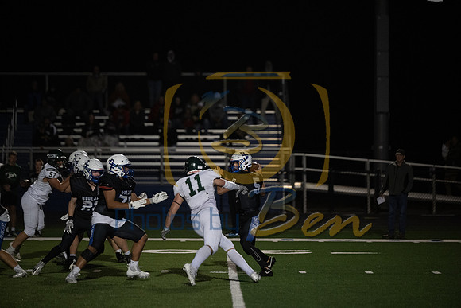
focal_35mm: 200
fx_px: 2562
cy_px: 154
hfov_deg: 10.3
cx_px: 230
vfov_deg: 6.9
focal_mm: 200
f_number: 2.8
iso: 5000
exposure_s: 1/1600
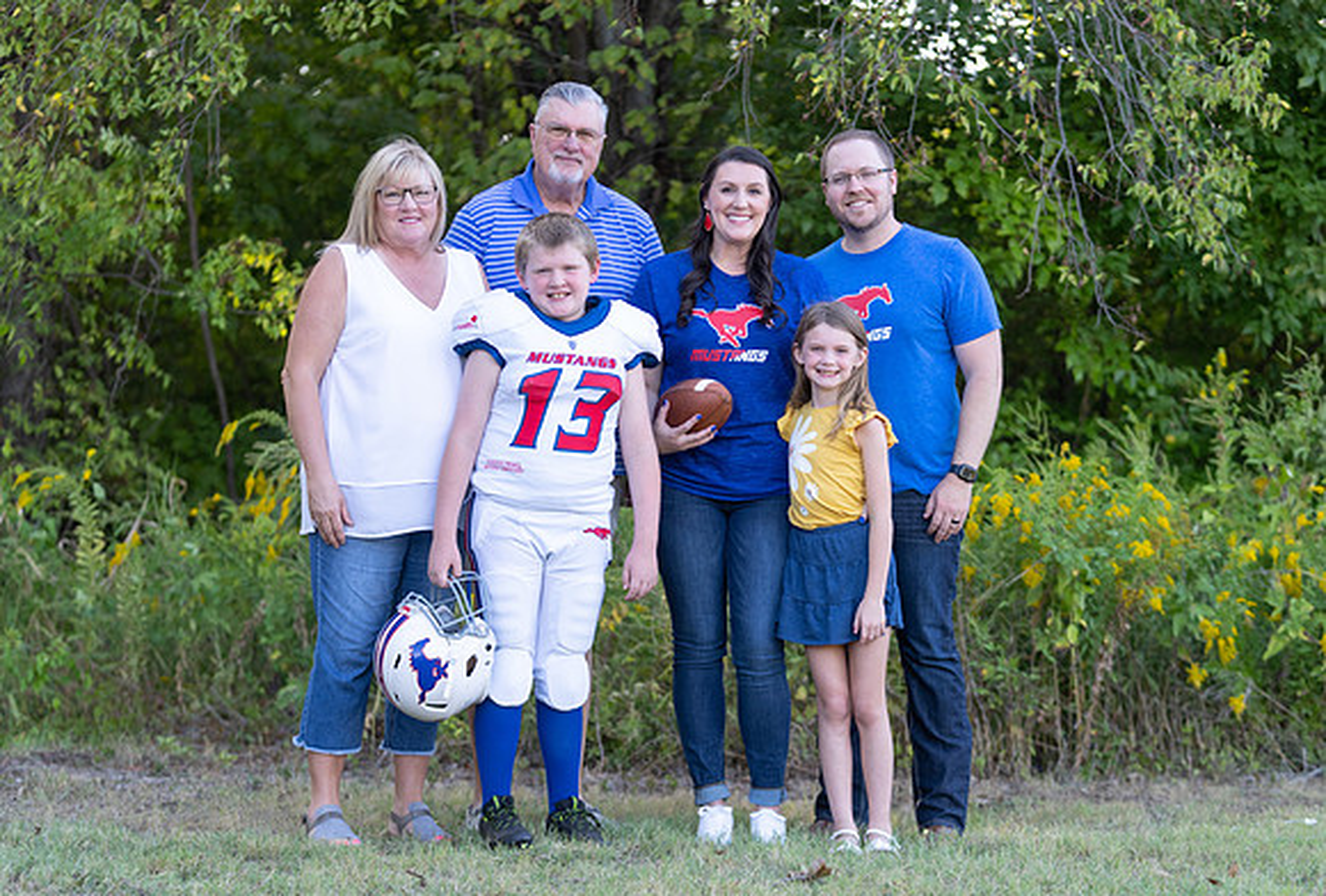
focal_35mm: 86
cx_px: 677
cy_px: 484
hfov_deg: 23.4
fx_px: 3195
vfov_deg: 16.0
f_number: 2.8
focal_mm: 79
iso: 250
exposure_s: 1/320
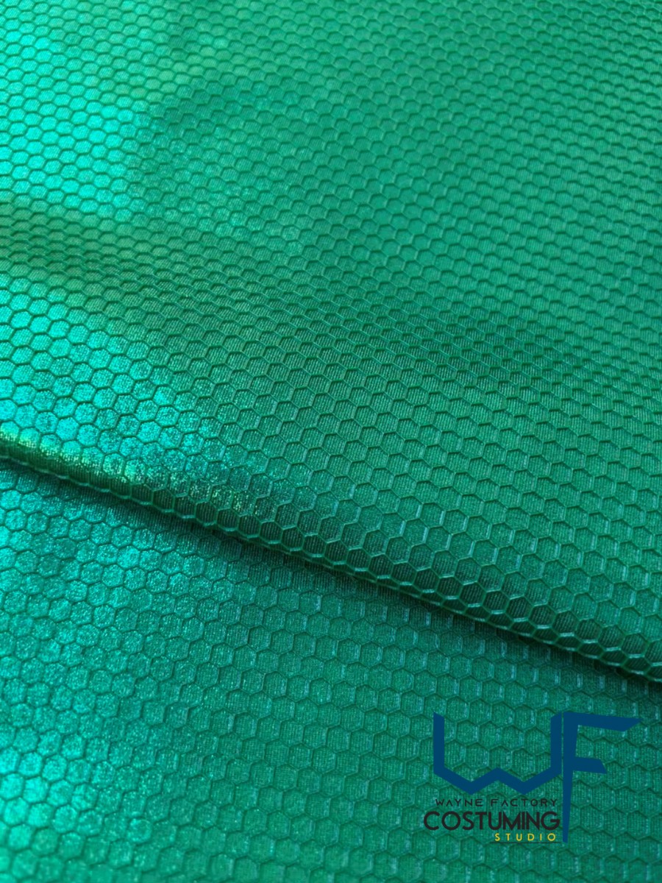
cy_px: 442
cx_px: 331
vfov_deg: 67.3
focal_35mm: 26
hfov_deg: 53.1
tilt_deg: -68.4
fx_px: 663
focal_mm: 5.96
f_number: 1.6
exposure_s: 1/121
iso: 125
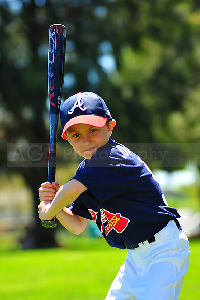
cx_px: 100
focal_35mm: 180
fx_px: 1502
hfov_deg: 7.6
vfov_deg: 11.4
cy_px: 150
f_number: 5
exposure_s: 1/400
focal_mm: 180
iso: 200
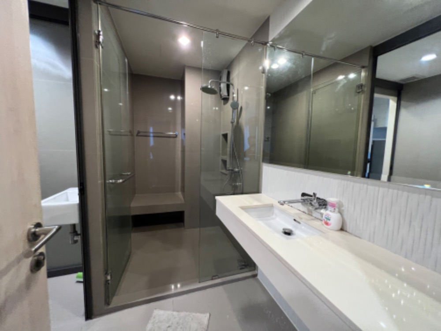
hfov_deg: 106.2
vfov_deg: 89.9
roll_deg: +0.6
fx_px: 166
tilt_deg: -6.9
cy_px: 166
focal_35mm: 13
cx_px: 220
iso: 400
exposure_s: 1/50
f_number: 1.8
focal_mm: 1.57
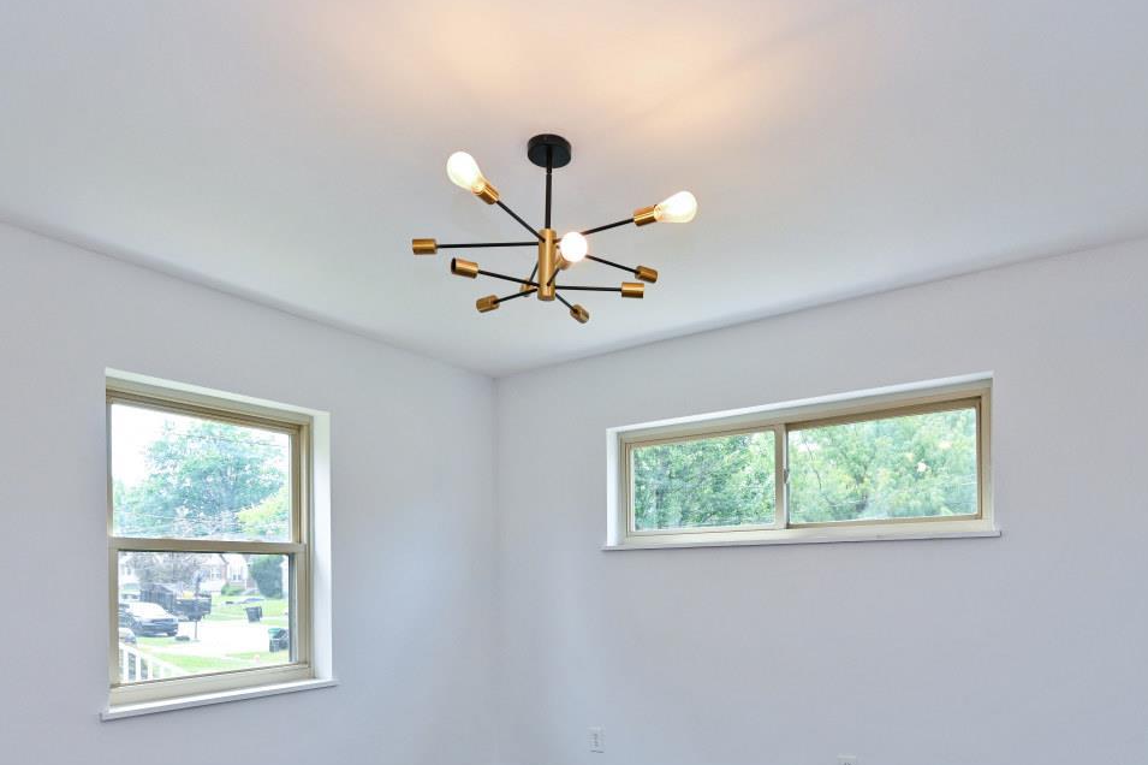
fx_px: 701
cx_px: 623
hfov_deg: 78.4
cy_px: 575
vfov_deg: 54.5
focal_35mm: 22
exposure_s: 1/125
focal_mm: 14
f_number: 5.6
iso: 200
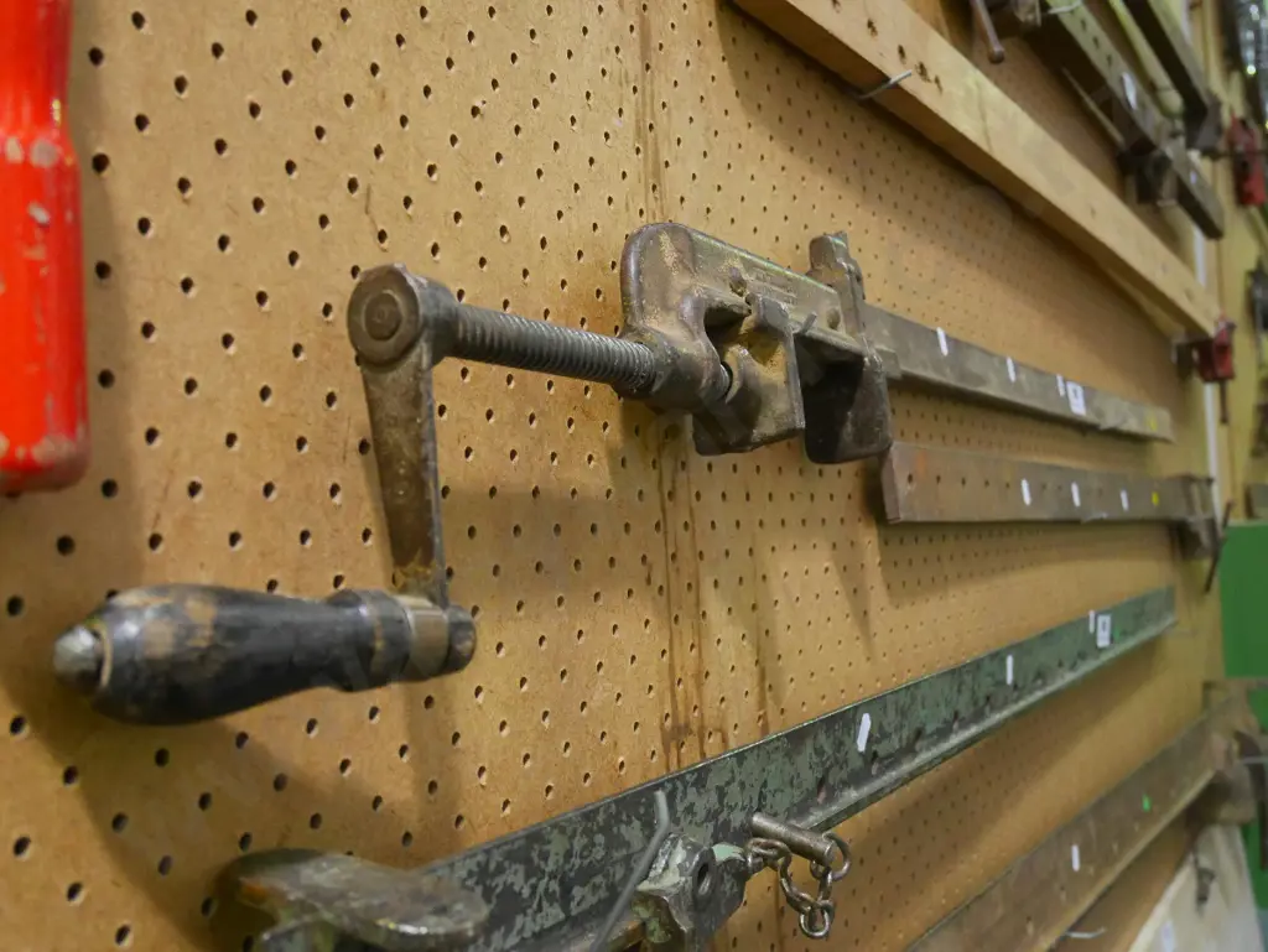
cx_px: 634
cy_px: 476
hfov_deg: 51.3
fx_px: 1319
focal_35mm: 36
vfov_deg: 39.7
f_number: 4.2
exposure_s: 1/80
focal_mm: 18
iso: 3200
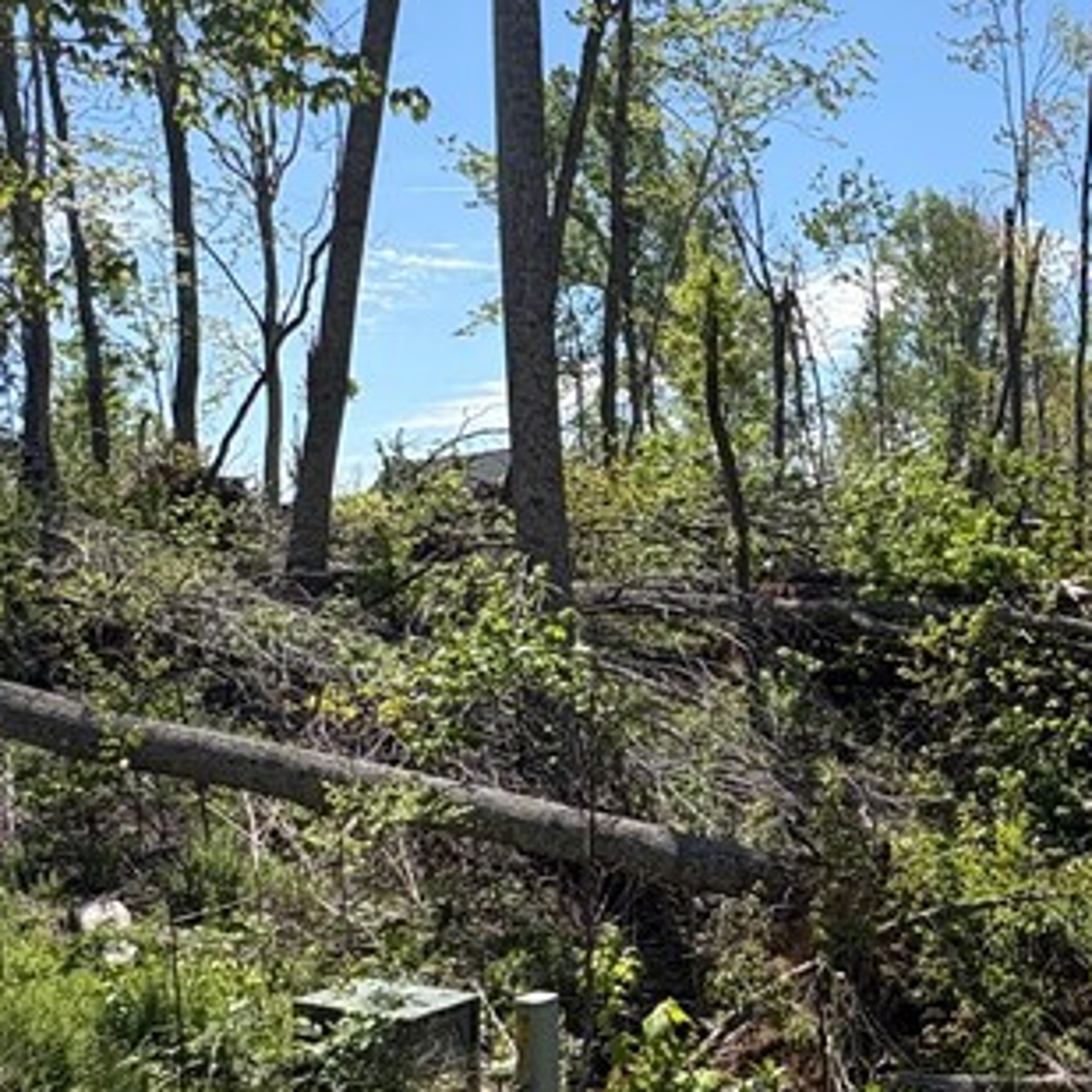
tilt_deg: +0.1
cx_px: 1081
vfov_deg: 40.9
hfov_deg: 36.9
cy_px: 597
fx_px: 1463
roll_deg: +4.9
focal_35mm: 41
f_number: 2.2
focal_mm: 2.22
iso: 50
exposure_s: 1/1395
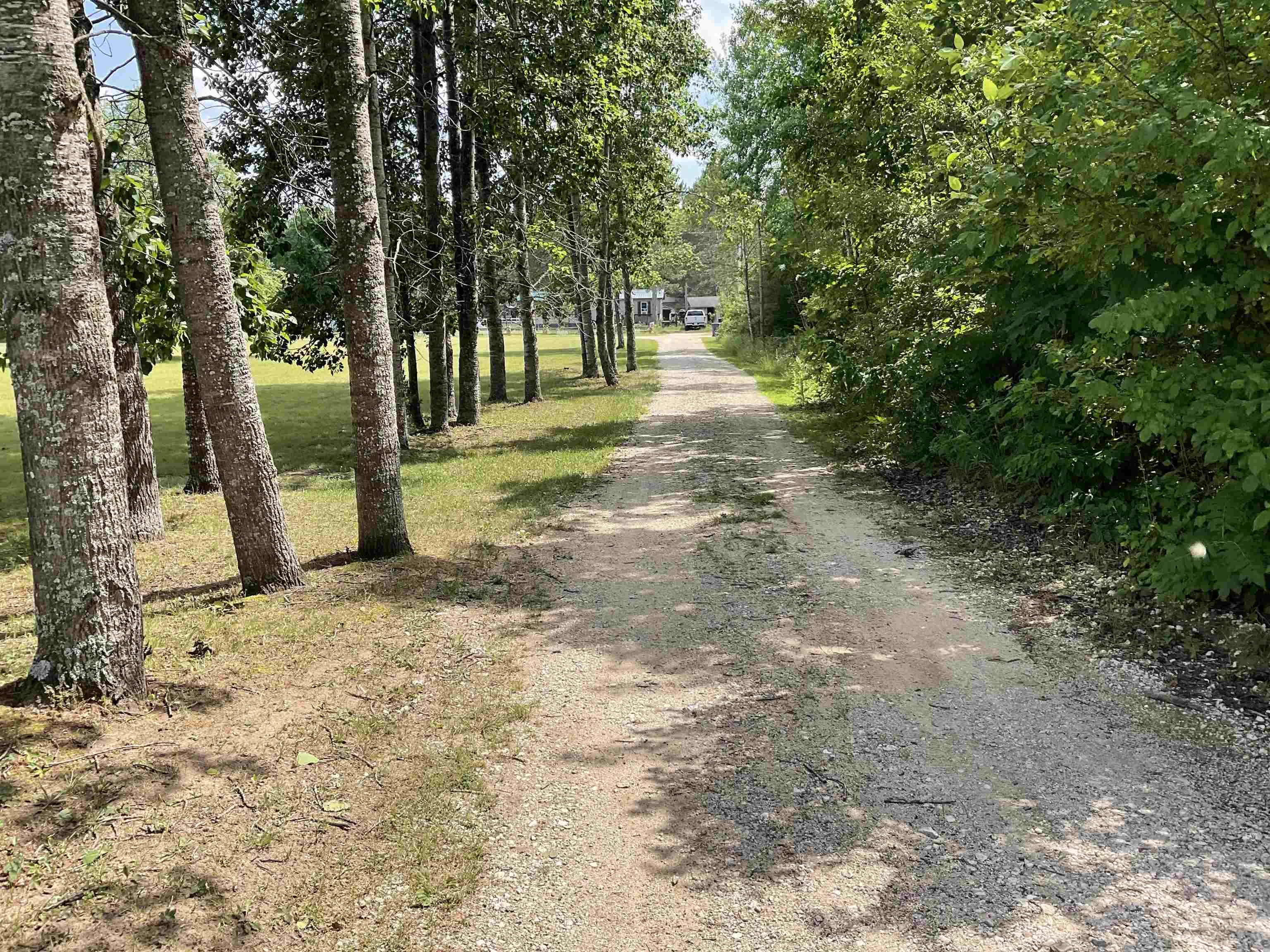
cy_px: 476
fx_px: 1064
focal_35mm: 29
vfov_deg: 48.2
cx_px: 635
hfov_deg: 61.7
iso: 16
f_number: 1.8
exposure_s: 1/635
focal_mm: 3
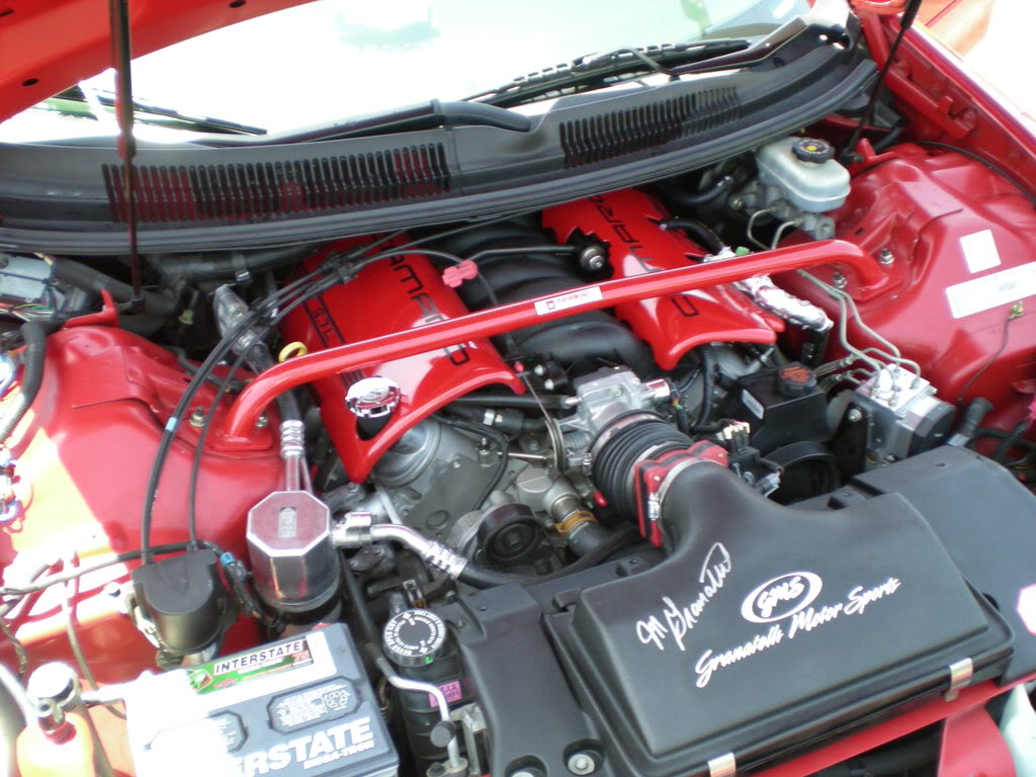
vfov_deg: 37.7
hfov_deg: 49.0
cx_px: 518
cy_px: 388
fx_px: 1137
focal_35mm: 38
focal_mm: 6.3
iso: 100
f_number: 3.1
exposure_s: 1/68
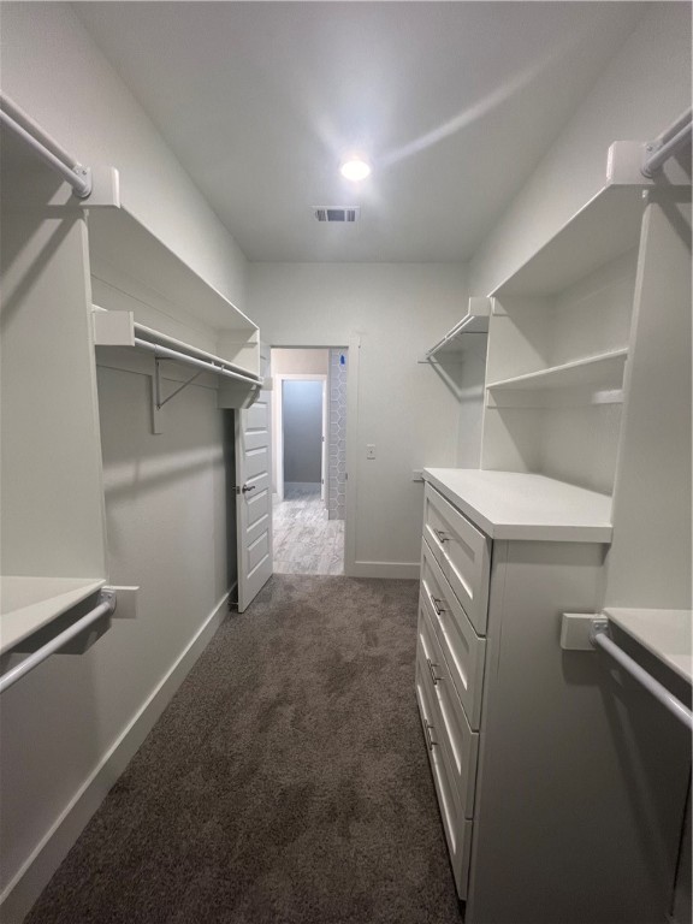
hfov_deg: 89.9
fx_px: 347
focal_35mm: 13
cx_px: 346
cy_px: 462
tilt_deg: -7.7
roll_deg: -0.9
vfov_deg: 106.2
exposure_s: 1/60
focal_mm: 1.57
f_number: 1.8
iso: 125
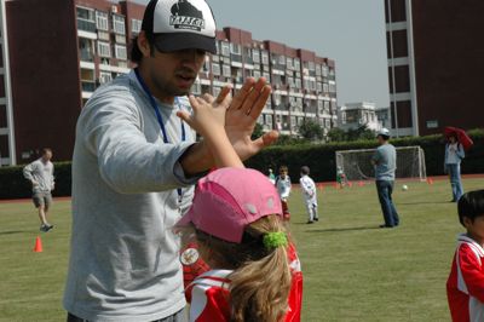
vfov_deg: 18.2
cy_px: 161
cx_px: 242
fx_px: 1007
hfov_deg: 27.0
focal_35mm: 75
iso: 400
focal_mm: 50
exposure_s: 1/500
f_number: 11
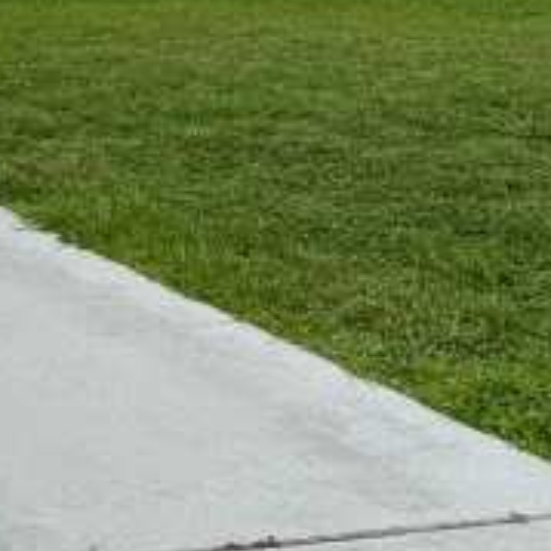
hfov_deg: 15.7
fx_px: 1711
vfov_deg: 16.5
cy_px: -296
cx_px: -431
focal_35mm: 95
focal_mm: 6.76
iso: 80
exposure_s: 1/5714
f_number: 1.78
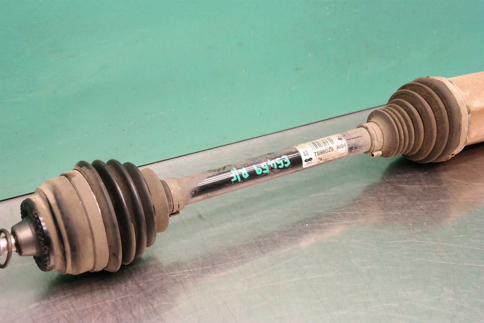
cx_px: 242
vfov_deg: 22.3
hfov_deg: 32.9
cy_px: 162
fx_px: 820
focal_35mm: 61
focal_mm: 40
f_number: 8
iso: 1600
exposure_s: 1/80
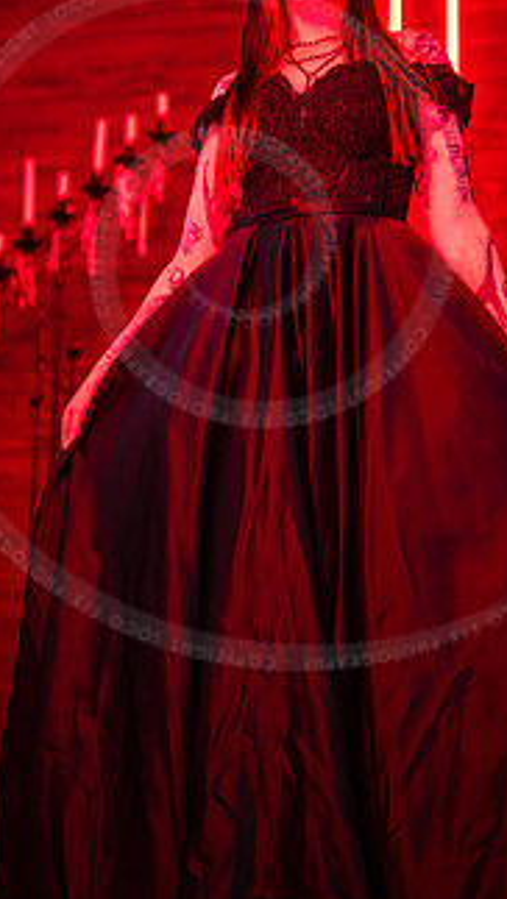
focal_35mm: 73
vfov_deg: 28.8
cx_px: 270
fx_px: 1742
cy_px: 309
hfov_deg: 16.6
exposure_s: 1/200
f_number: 1.2
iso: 500
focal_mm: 50
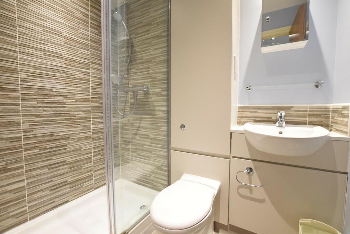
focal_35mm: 15
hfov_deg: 100.4
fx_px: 146
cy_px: 117
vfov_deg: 77.3
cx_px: 175
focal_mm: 10
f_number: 6.3
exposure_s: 1/30
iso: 2000
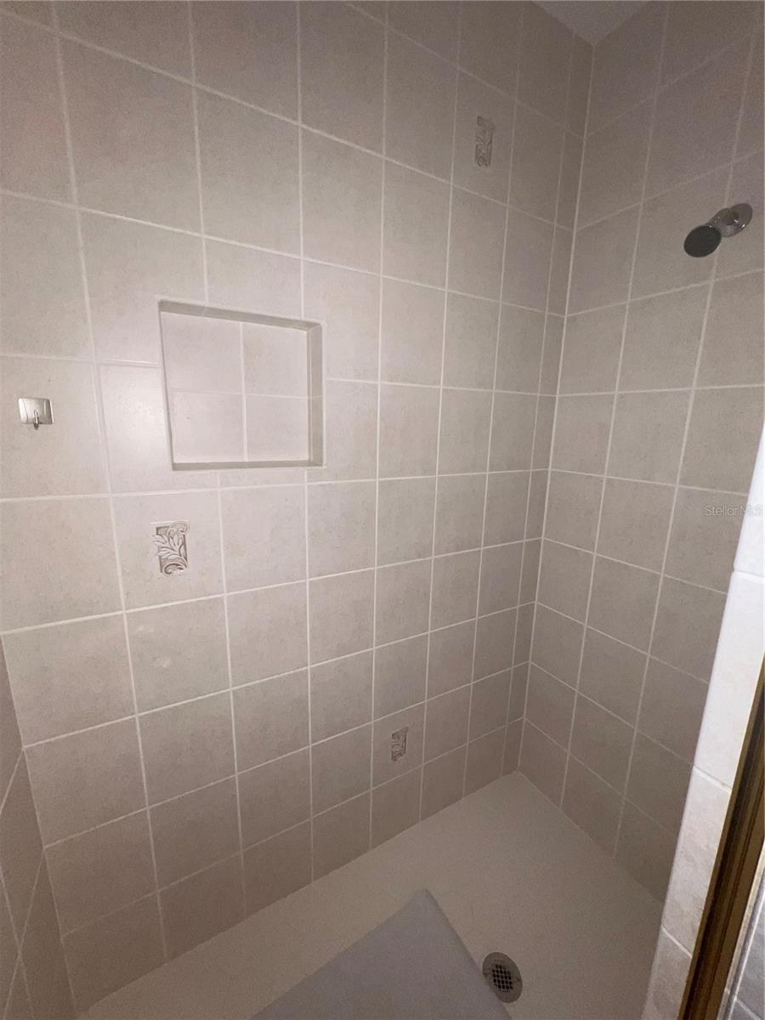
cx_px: 382
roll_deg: -1.2
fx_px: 383
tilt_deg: -11.8
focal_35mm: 13
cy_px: 510
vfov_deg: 106.2
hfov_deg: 89.9
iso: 64
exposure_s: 1/66
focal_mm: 1.57
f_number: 1.8
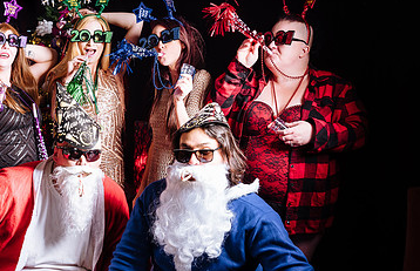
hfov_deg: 35.4
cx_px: 85
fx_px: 635
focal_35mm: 55
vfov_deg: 24.0
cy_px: 182
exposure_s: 1/100
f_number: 5
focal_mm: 36.2
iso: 100
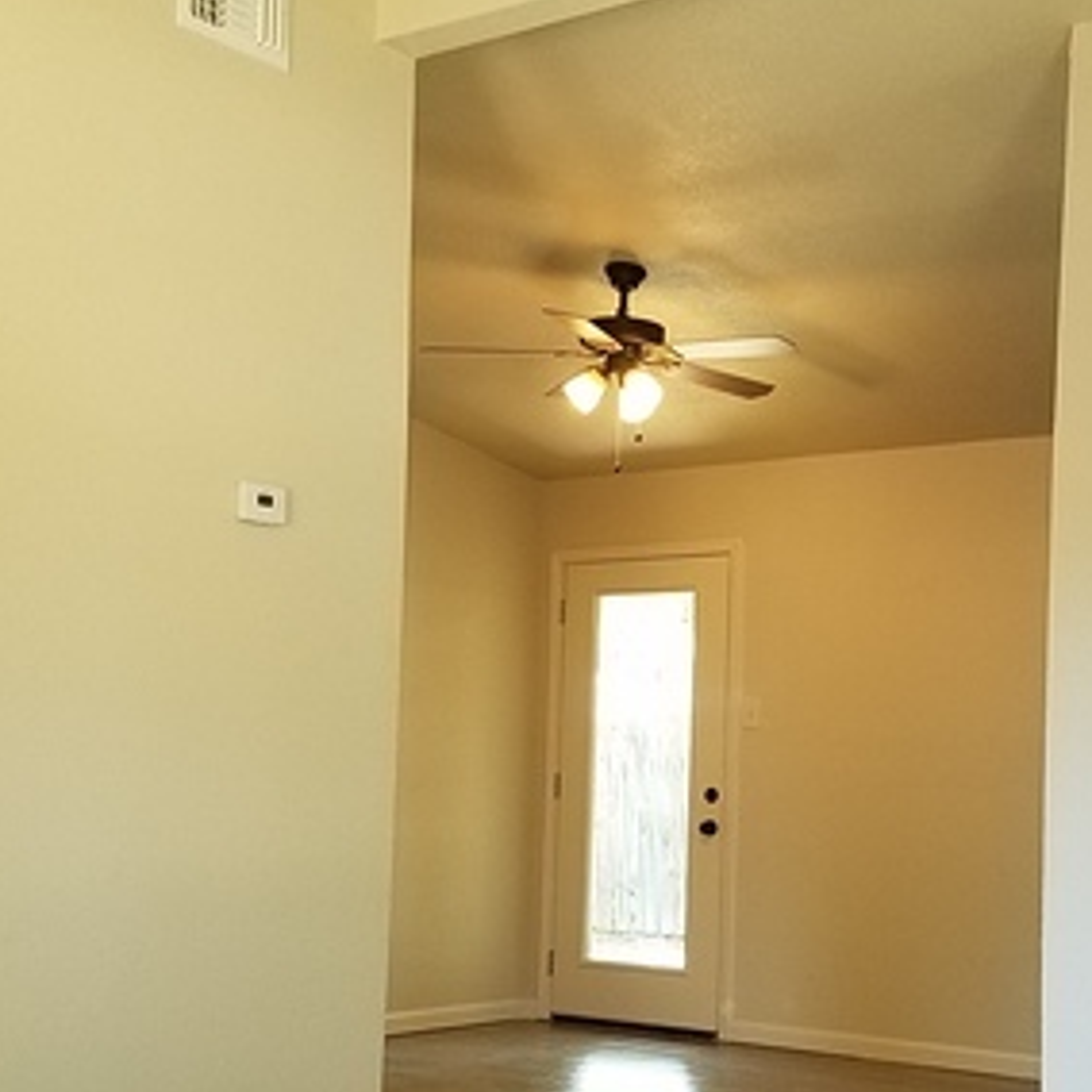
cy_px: 704
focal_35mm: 54
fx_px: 1927
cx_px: 702
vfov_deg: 31.4
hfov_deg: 31.5
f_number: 1.7
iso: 100
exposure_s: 1/60
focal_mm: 4.2
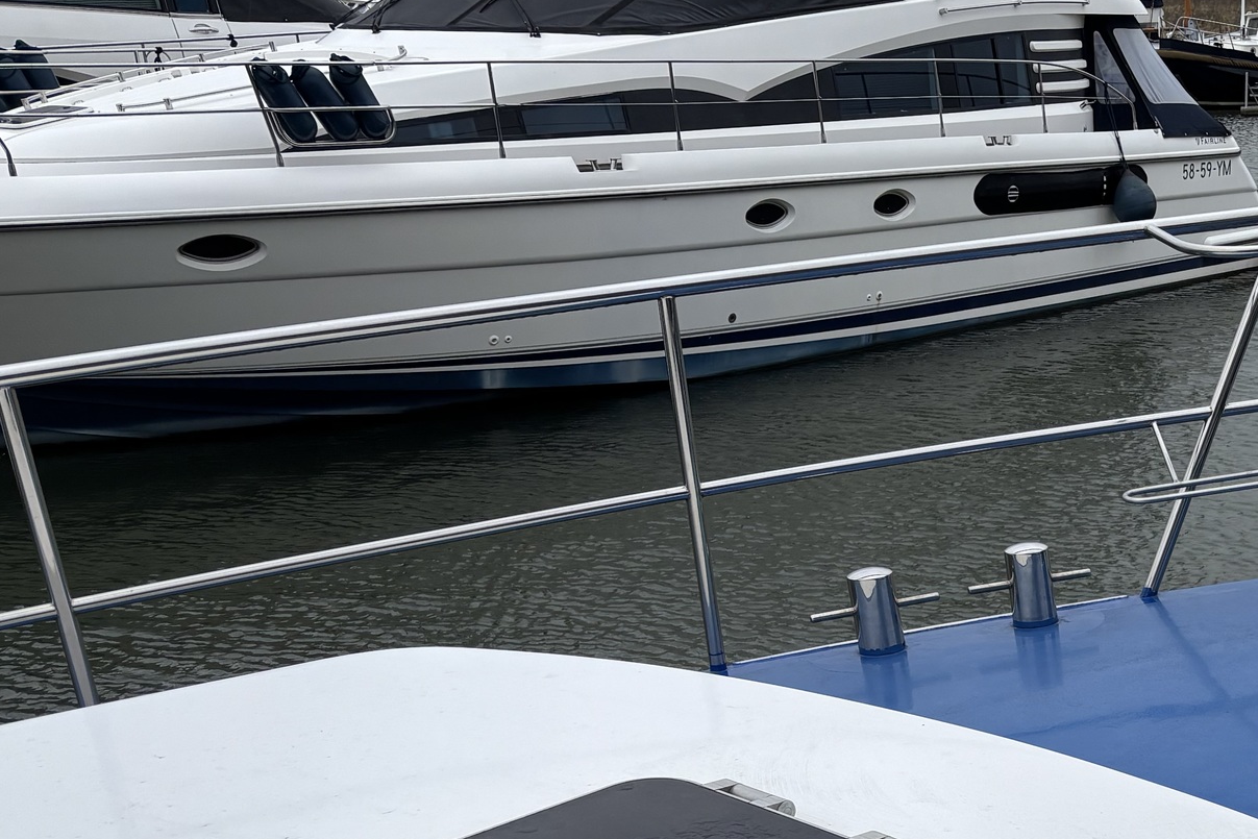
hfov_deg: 32.6
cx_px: 1278
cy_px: 881
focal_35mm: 56
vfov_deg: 23.0
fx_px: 1957
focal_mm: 5.96
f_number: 1.6
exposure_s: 1/787
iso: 50
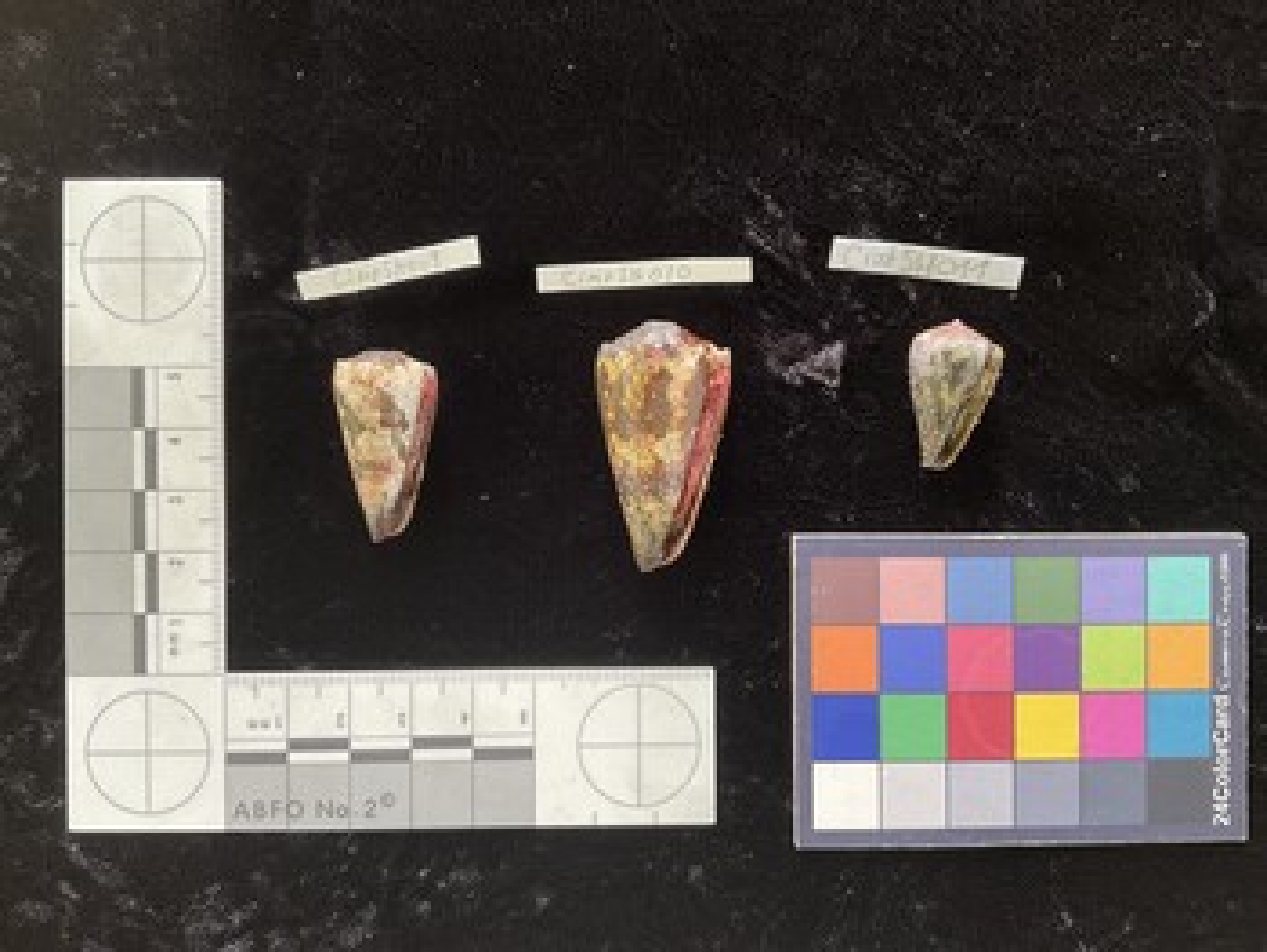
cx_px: 634
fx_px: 1062
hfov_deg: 61.6
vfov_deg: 48.3
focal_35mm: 29
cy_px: 476
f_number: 1.8
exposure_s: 1/50
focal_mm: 3
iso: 40
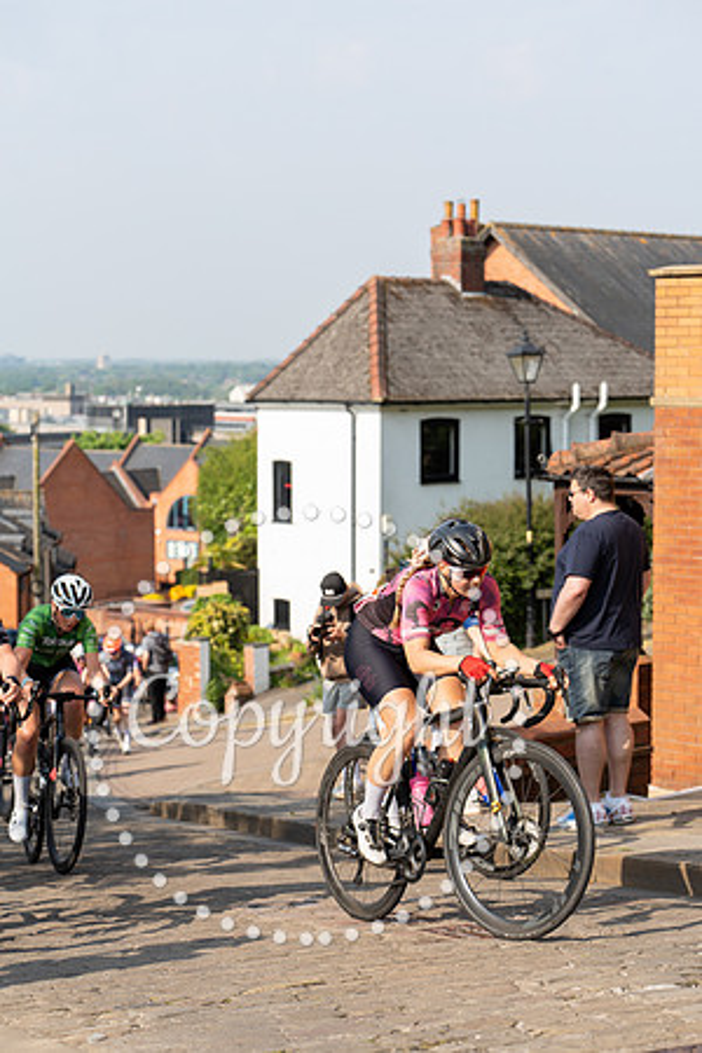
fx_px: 2194
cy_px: 526
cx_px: 351
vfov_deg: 27.0
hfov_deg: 18.2
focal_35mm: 75
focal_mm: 75
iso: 200
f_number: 4
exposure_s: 1/1000
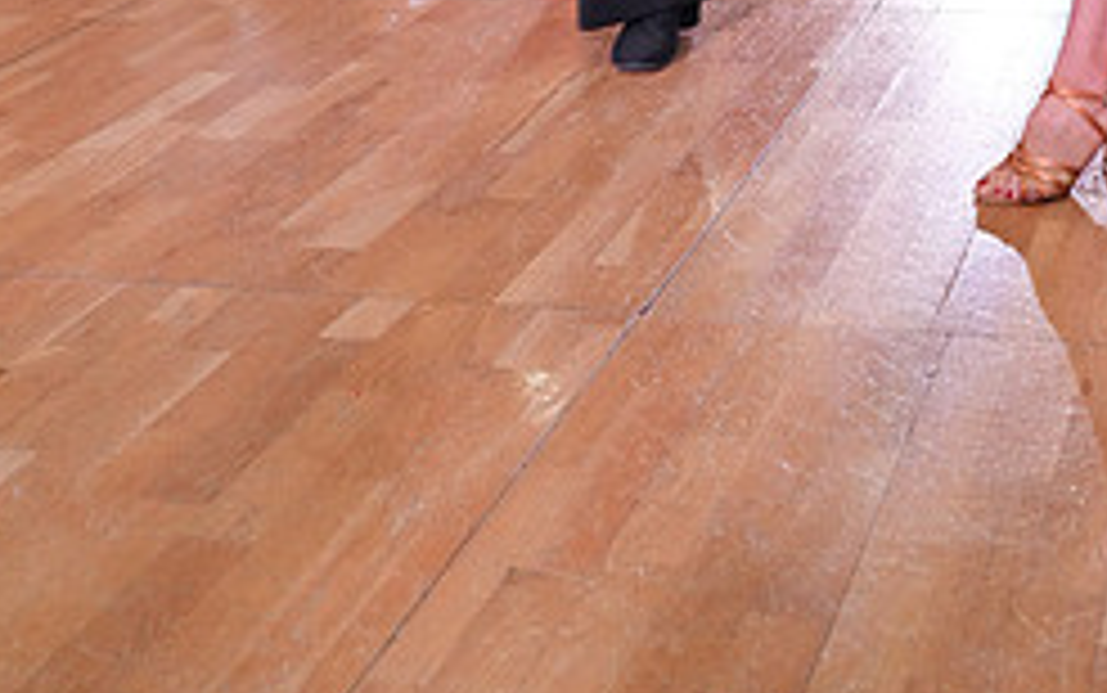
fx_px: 2173
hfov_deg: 28.1
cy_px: -531
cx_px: 848
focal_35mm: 72
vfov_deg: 15.7
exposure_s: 1/320
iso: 5000
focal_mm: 30
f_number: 5
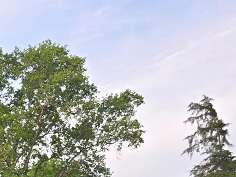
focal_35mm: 109
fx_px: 743
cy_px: 340
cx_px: -257
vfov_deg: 12.2
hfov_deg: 14.5
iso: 25
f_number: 1.7
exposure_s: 1/180
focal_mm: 6.3
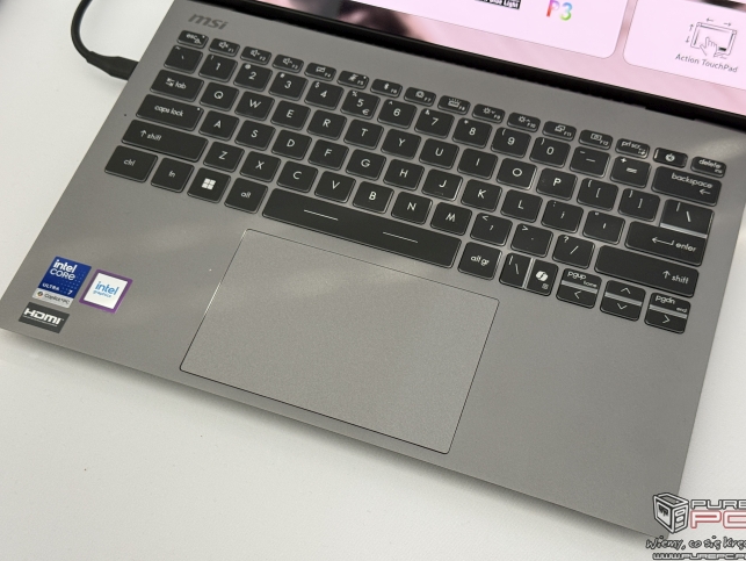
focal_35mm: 50
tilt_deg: -57.8
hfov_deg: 38.2
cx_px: 372
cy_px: 276
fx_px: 1078
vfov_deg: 29.1
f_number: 1.78
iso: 200
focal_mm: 6.76
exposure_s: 1/60
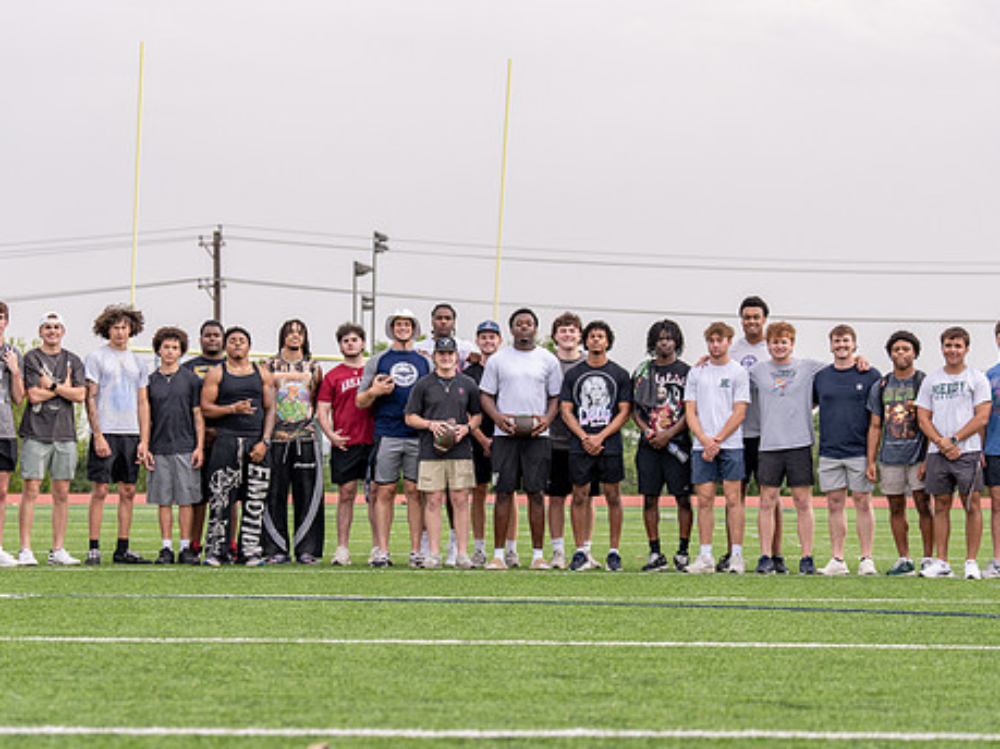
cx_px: 502
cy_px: 439
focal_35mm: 107
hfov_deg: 18.4
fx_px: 3090
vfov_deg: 13.8
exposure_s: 1/640
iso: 100
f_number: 2.8
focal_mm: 70
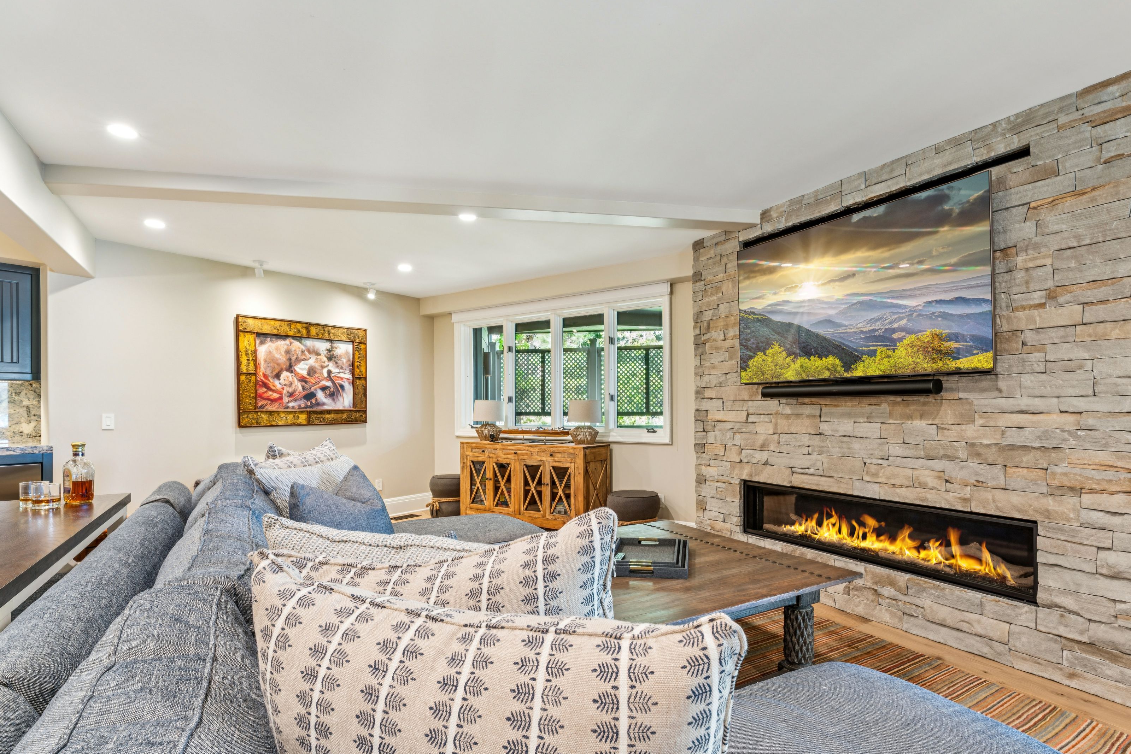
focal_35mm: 18
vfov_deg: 66.3
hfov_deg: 88.7
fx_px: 576
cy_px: 404
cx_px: 619
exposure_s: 1.6
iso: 100
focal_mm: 16.3
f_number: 13
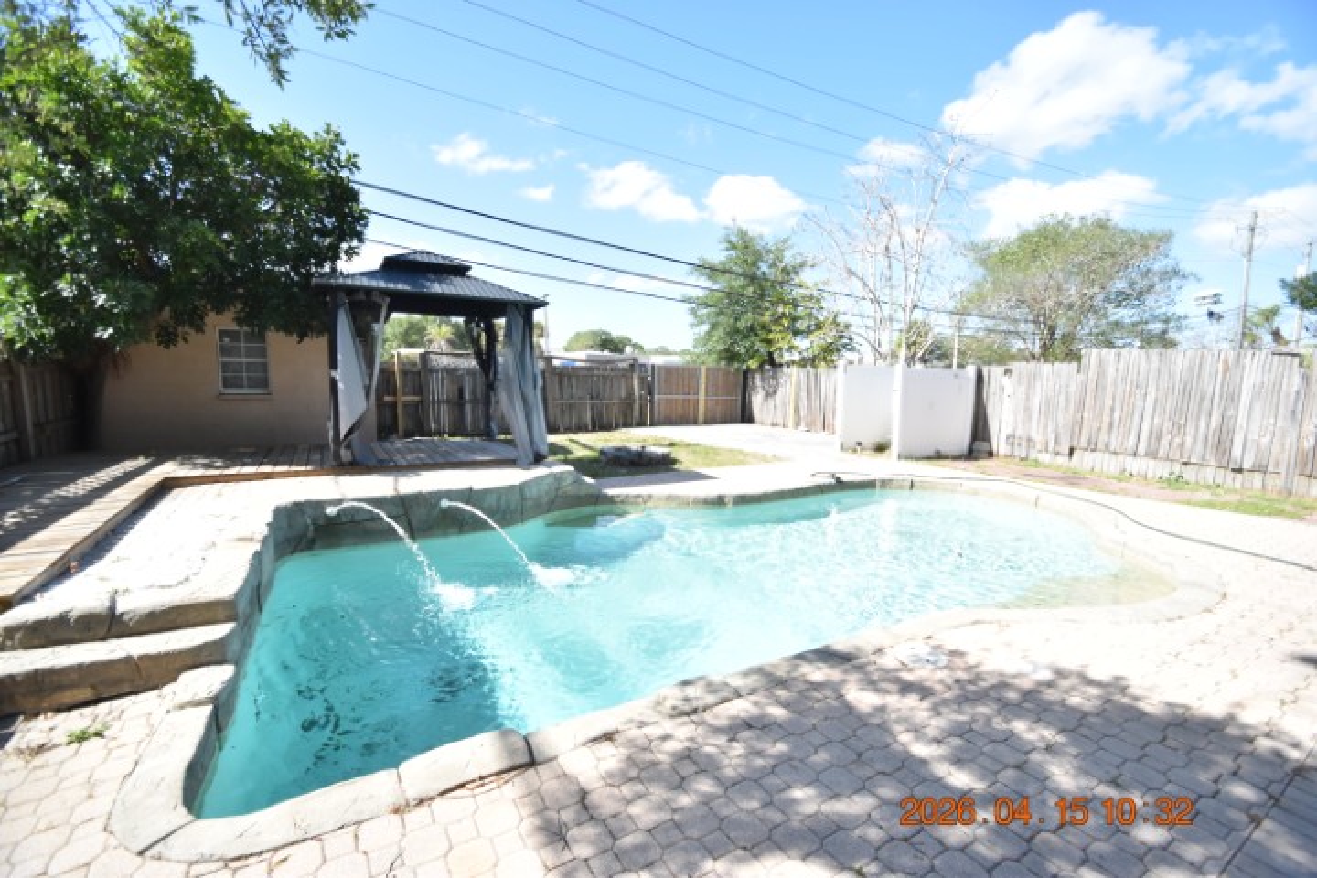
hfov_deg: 100.4
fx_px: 549
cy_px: 439
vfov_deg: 77.3
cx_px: 658
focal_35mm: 15
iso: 800
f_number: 3.5
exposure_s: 1/3000
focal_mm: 10
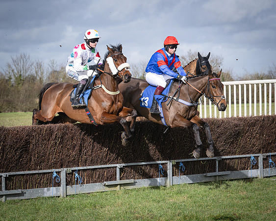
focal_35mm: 137
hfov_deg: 14.1
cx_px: 120
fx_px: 1115
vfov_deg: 11.3
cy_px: 115
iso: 400
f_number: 4
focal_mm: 85
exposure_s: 1/4000
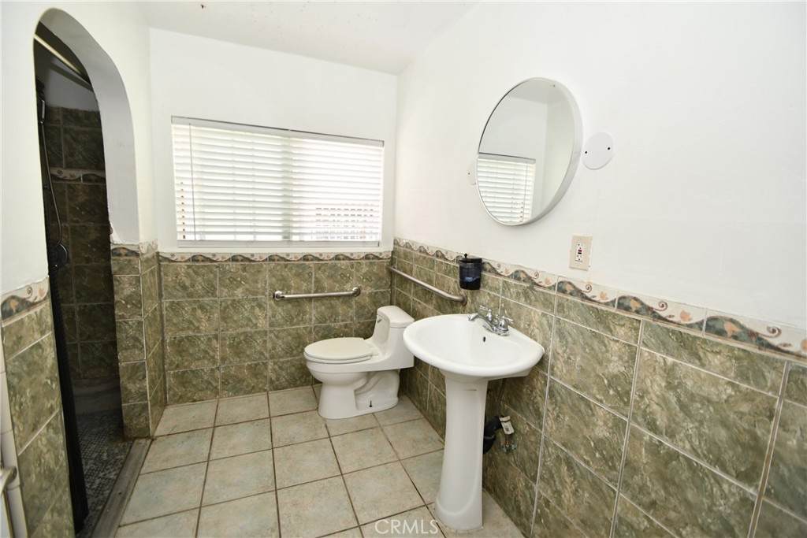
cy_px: 269
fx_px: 336
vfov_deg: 77.3
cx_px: 404
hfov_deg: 100.4
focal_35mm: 15
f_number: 4
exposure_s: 1/60
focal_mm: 10
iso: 360
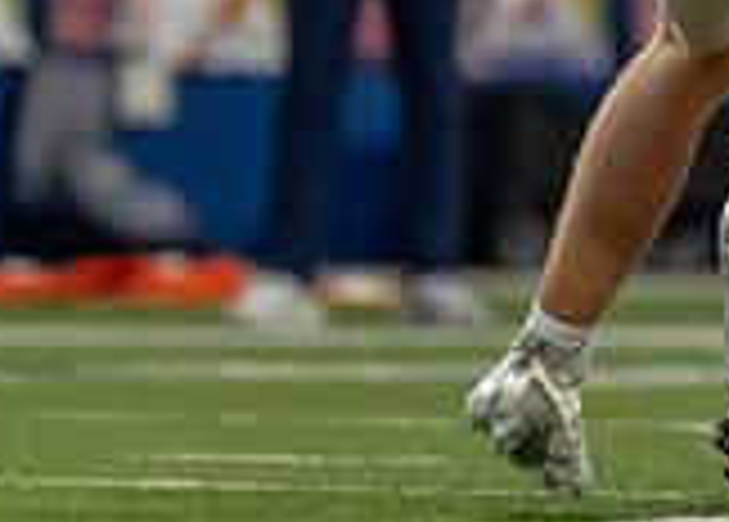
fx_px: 32926
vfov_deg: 0.9
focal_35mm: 1589
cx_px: 905
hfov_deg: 1.3
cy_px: -243
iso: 1000
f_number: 2.8
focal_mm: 200
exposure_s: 1/1600
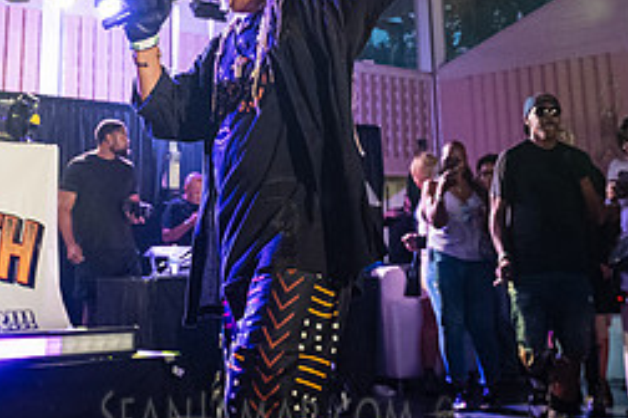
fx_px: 1099
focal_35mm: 63
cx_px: 265
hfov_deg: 31.8
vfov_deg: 20.8
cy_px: -3
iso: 8000
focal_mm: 26
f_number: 3.5
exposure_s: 1/320
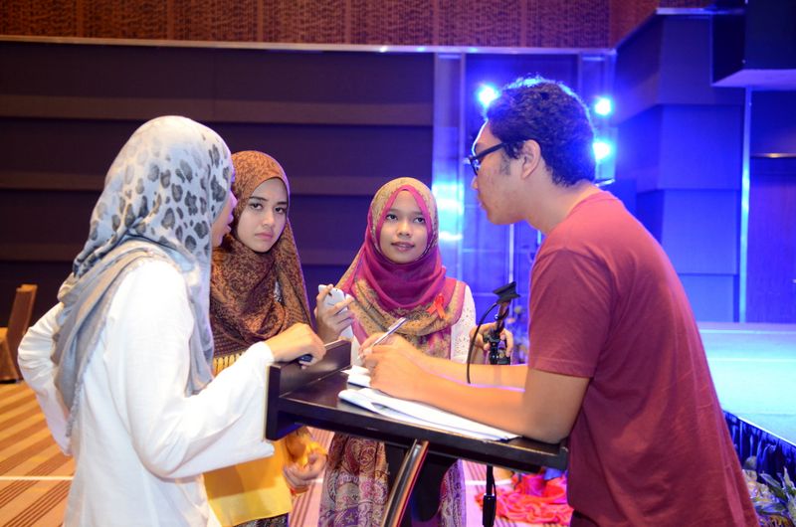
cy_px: 264
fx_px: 1059
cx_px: 398
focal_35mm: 48
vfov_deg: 28.0
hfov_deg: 41.2
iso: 1600
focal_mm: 32
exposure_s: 1/60
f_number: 2.8
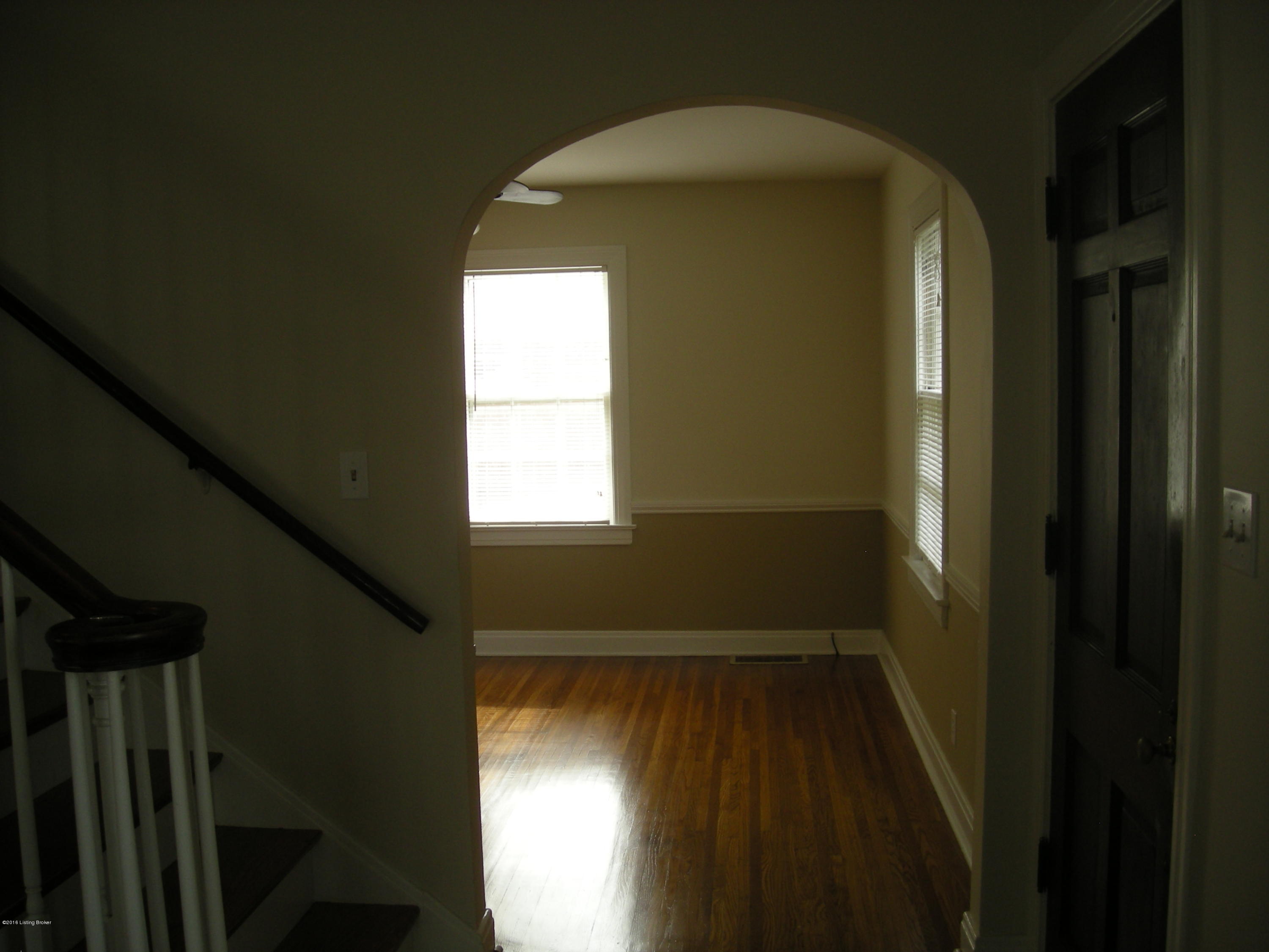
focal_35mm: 35
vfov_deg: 40.7
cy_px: 476
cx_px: 634
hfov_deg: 52.6
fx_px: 1283
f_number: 2.8
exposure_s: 1/64.7
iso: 69
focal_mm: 5.7
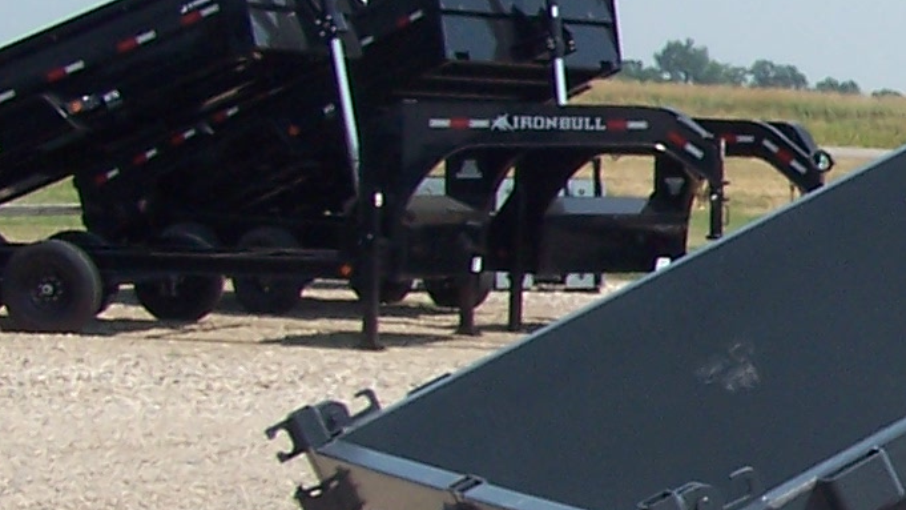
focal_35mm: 140
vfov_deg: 8.6
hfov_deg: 14.0
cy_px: 459
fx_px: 3363
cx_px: 1517
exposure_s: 1/350
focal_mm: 6.3
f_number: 5.6
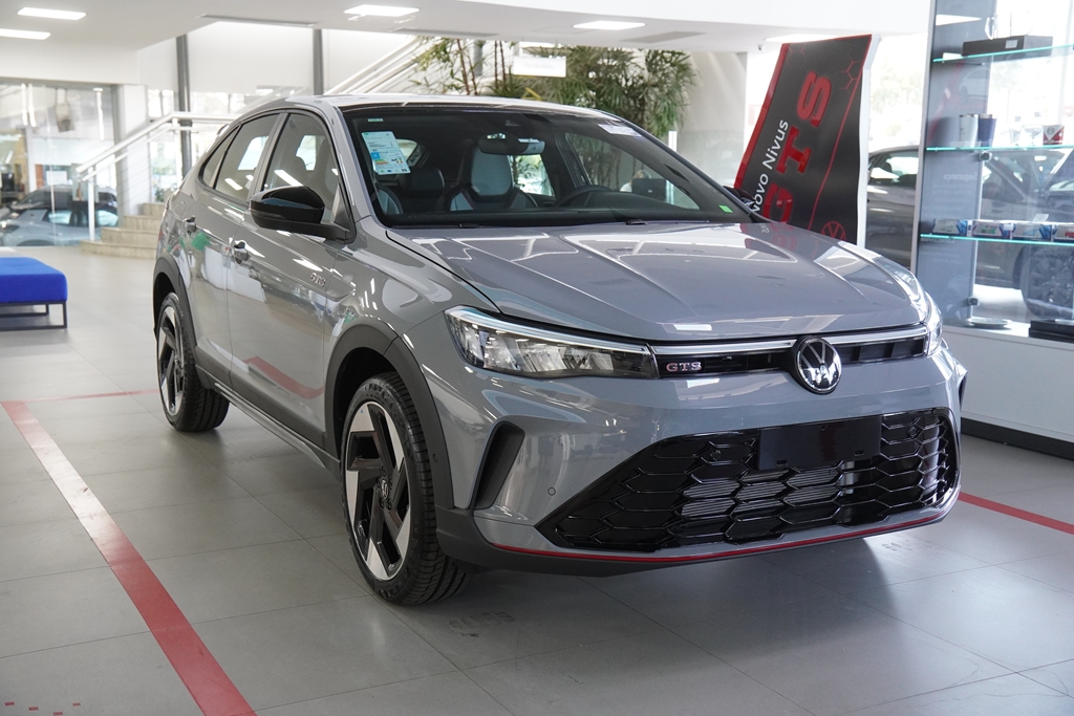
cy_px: 358
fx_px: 1208
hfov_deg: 47.9
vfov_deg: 33.0
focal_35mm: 40
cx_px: 537
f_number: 3.2
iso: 1600
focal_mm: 27
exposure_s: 1/160
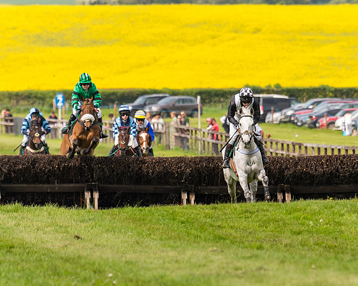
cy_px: 162
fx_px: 5531
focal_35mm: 522
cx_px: 235
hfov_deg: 3.7
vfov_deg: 3.0
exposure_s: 1/2500
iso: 400
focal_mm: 200
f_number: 4
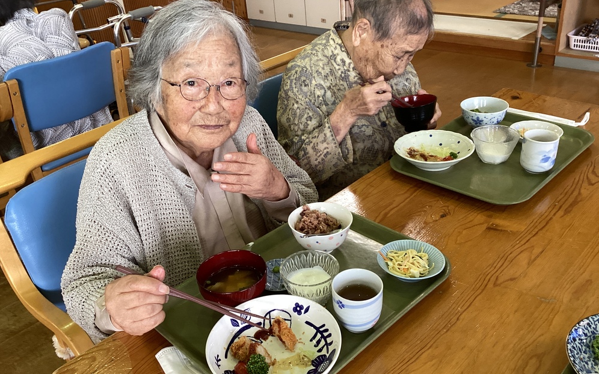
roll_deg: +4.5
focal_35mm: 33
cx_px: 300
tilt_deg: -28.8
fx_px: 539
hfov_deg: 58.2
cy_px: 198
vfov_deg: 38.3
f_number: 2.4
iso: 160
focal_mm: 3.3
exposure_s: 1/60
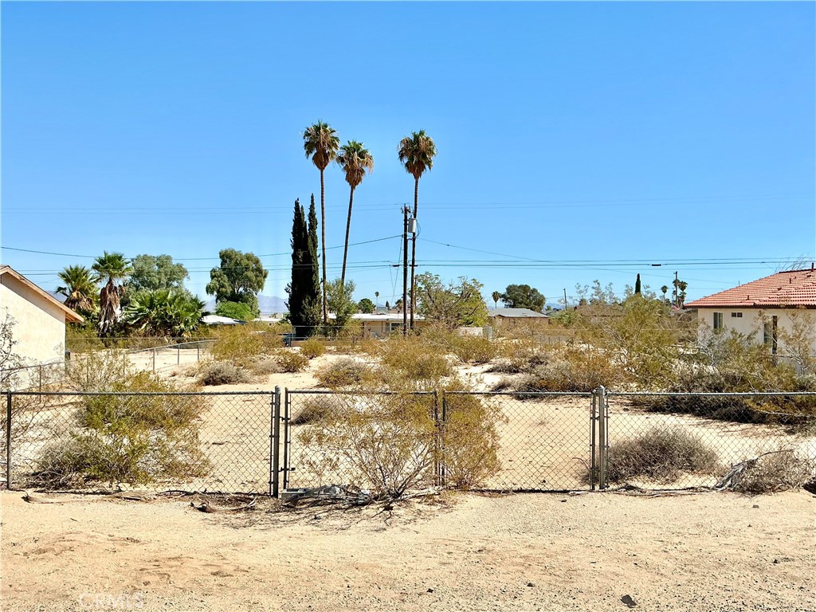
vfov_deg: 48.2
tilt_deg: +1.3
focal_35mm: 29
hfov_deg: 61.7
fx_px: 684
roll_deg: +0.7
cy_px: 306
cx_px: 408
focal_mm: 3
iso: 25
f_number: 1.8
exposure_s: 1/3125
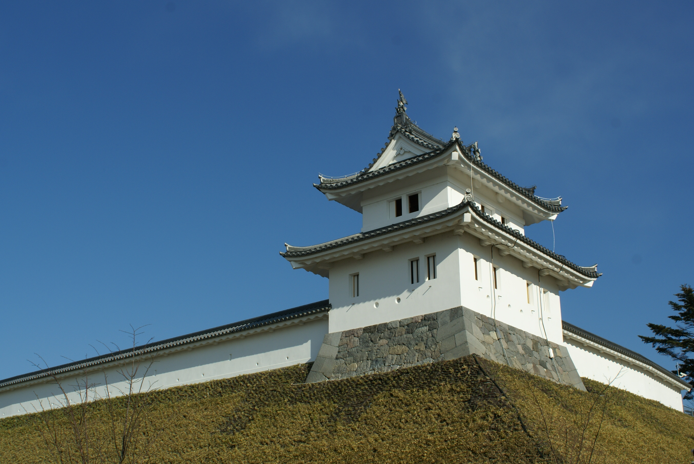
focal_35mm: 45
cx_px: 346
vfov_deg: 29.9
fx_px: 868
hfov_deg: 43.6
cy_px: 231
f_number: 11
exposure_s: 1/250
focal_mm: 28
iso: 100
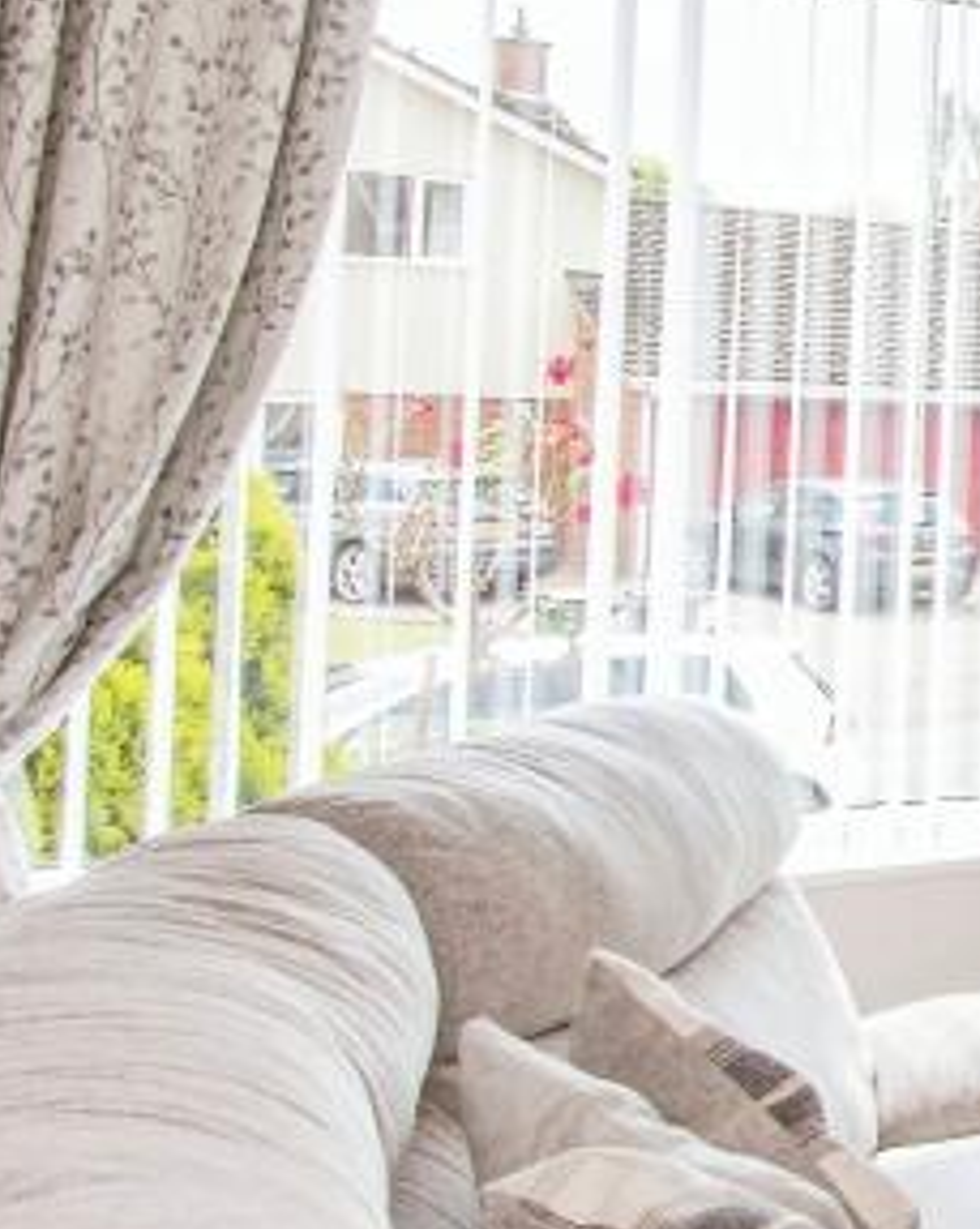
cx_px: 2007
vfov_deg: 32.8
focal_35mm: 57
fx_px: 2070
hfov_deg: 17.7
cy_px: 409
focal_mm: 17
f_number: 11
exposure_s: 1/60
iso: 400
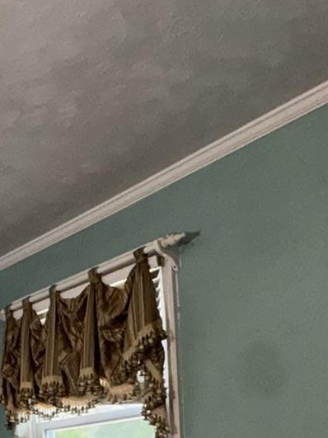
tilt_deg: +1.4
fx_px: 683
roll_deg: +1.5
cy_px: 480
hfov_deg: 21.3
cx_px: -204
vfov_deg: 31.6
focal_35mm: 54
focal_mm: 2.22
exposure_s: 1/60
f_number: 2.2
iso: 160
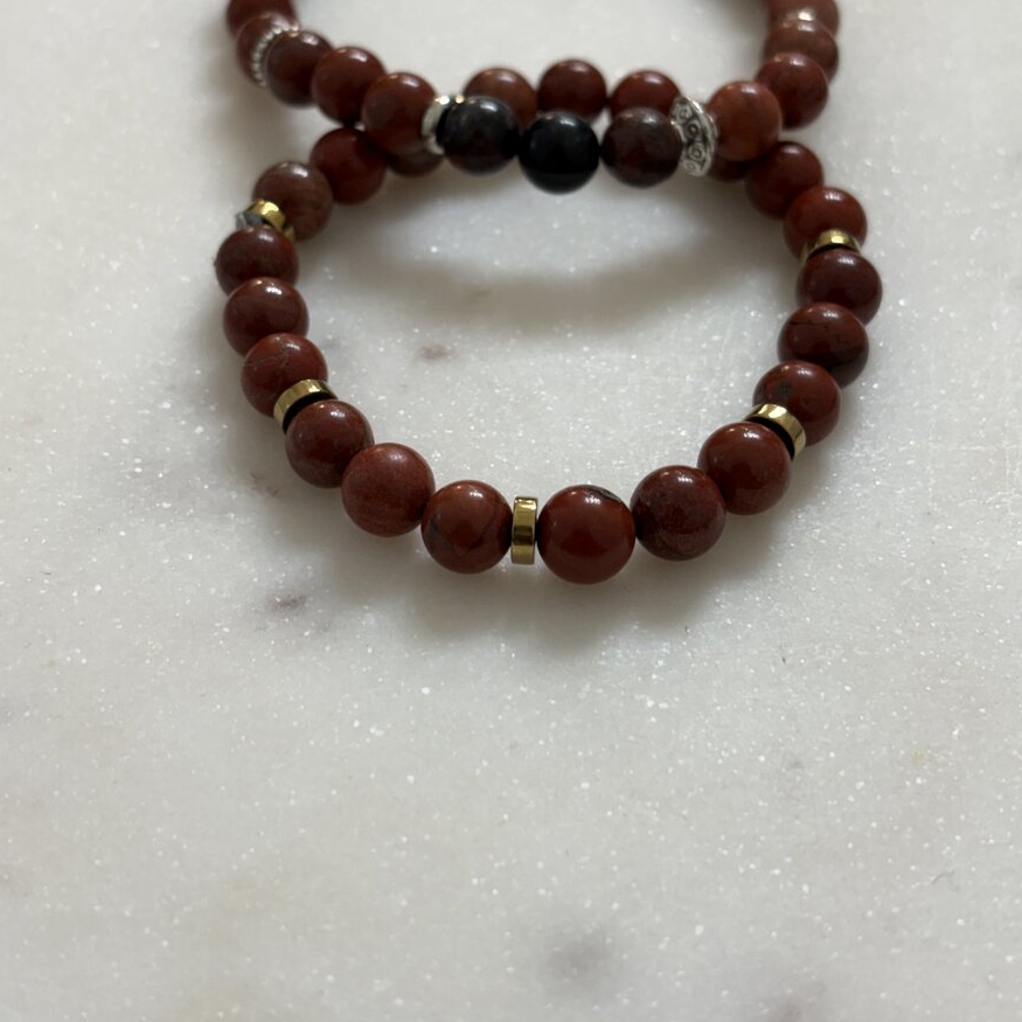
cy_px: 367
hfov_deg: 27.3
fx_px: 2104
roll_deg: -0.9
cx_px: 520
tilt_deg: -42.1
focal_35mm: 63
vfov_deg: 27.2
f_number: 1.6
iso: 40
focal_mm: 5.96
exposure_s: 1/60
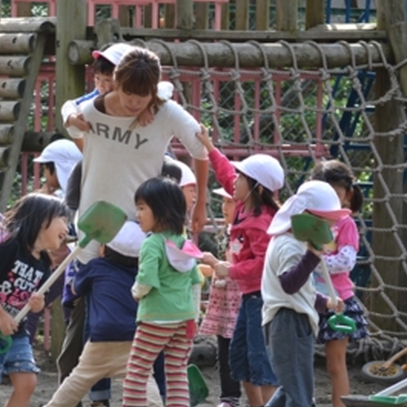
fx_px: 5121
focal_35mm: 385
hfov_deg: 4.5
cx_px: 111
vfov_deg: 4.6
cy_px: 204
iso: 400
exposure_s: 1/400
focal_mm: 200
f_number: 5.6
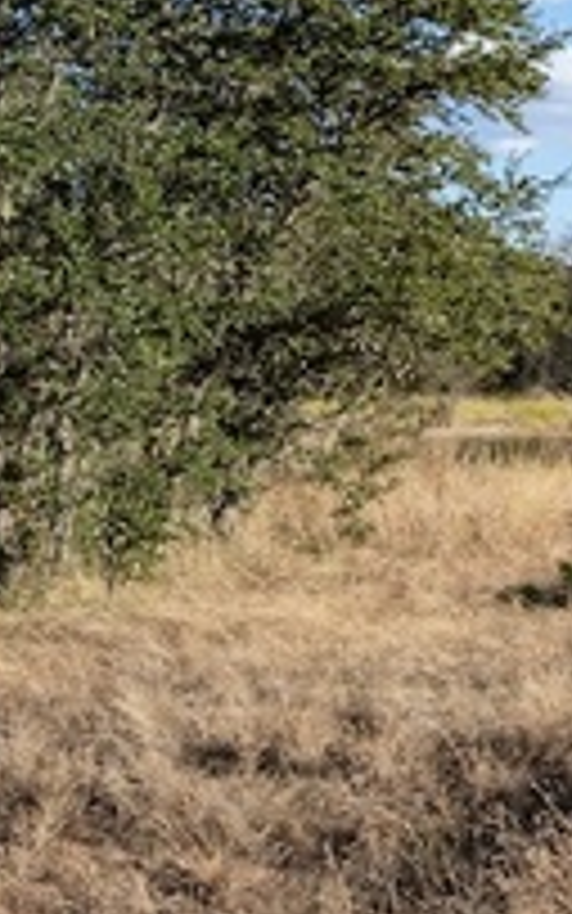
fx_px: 1919
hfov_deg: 13.7
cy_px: 331
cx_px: 1230
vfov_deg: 26.7
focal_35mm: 77
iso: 400
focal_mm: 24
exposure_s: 1/125
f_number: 22
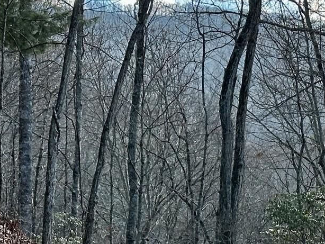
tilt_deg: +4.9
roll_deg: +0.8
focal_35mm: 160
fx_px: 1503
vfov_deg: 9.3
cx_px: 323
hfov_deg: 12.2
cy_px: 168
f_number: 1.78
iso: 64
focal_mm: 6.86
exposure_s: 1/971
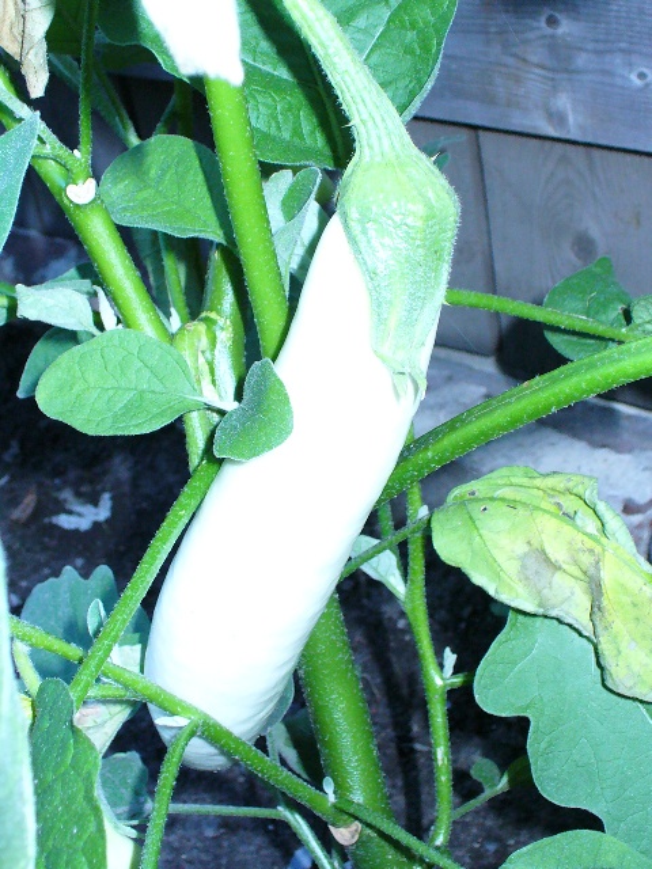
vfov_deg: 38.2
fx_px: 1256
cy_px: 434
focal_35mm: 50
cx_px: 326
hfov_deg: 29.1
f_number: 2.8
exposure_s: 1/30
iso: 200
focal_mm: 6.1
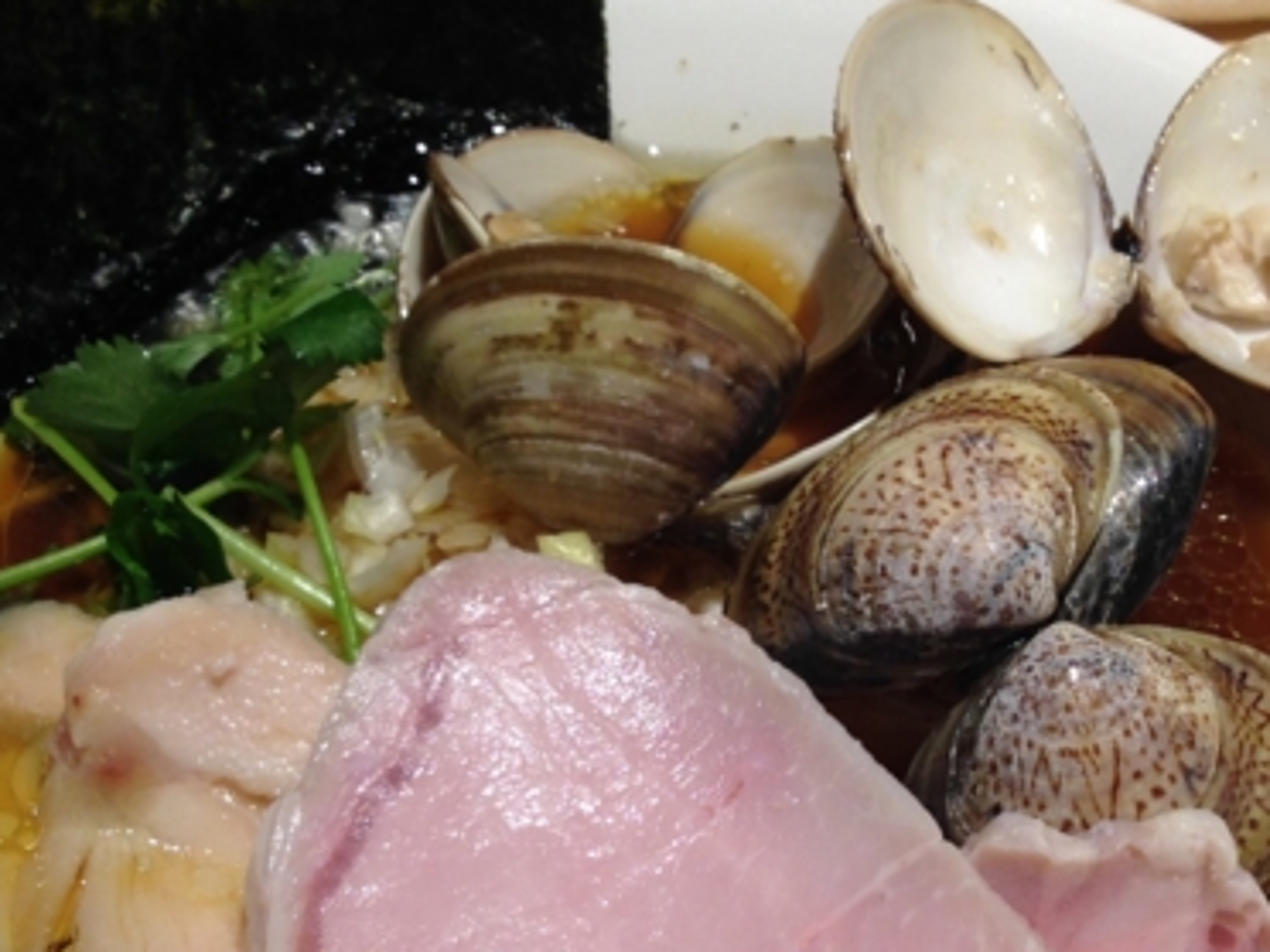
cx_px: 683
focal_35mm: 71
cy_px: 751
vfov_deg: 20.5
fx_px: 2605
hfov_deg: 27.4
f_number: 2.4
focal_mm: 4.12
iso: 50
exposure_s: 1/40
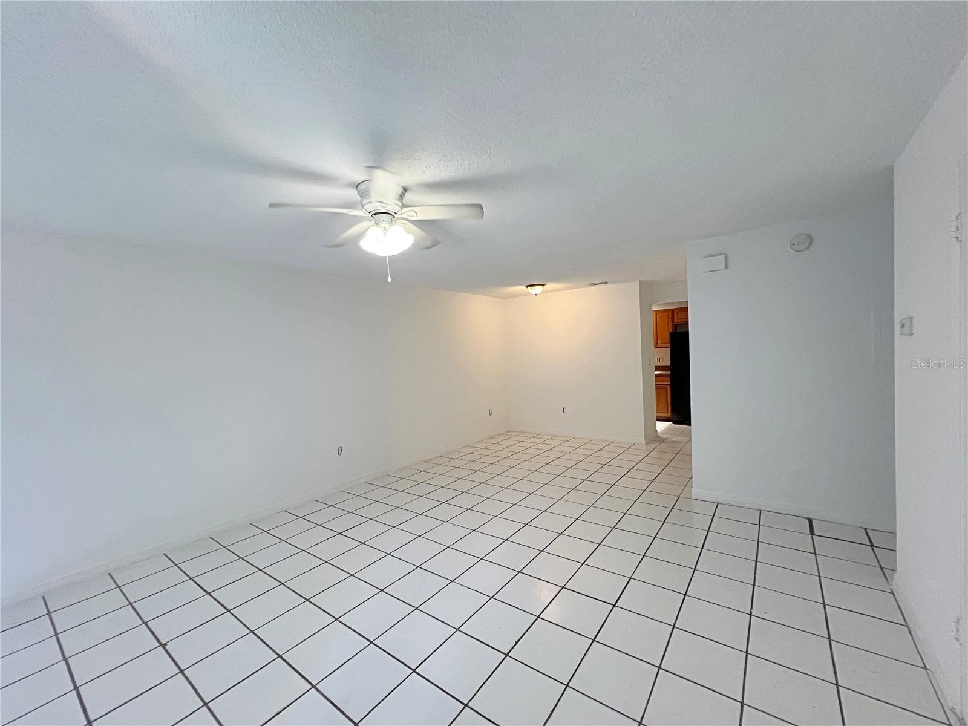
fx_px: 364
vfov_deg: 89.9
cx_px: 484
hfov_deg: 106.2
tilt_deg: -2.6
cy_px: 363
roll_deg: +2.6
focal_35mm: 13
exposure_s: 1/120
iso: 250
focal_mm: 1.57
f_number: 1.8
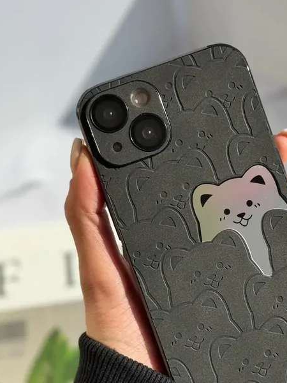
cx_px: 183
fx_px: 796
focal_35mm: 72
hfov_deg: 20.4
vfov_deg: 27.0
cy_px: 221
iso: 64
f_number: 1.78
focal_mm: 6.86
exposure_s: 1/4310
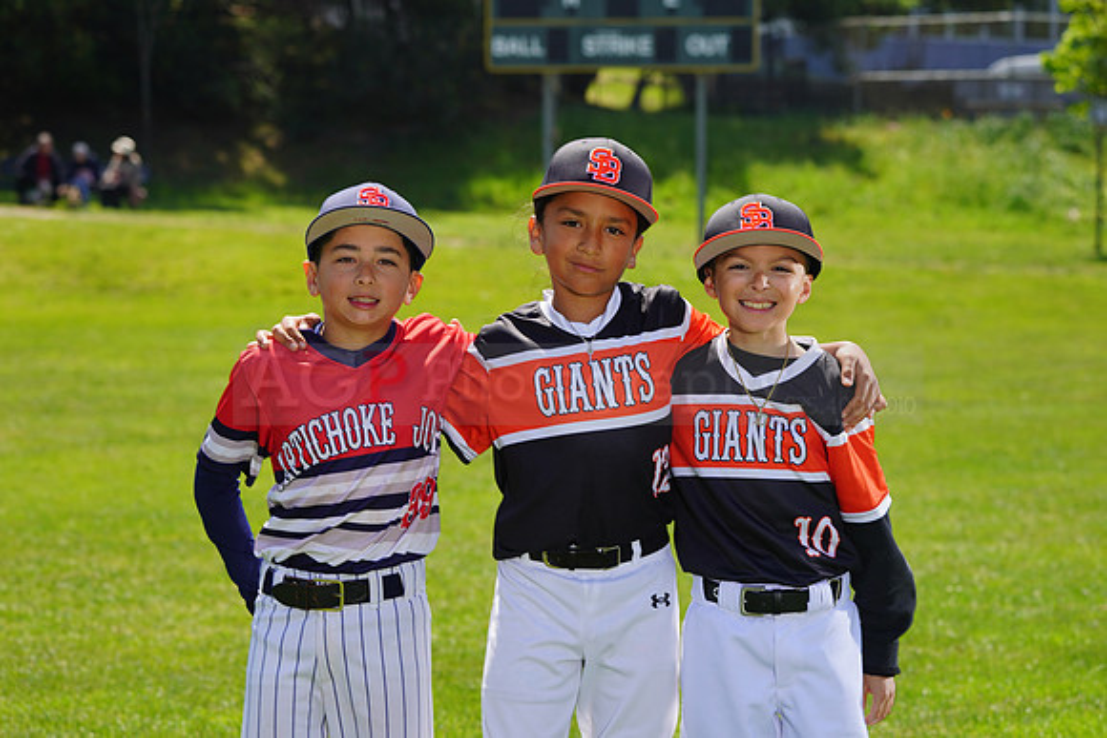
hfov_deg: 15.2
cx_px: 554
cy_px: 369
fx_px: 4152
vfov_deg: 10.2
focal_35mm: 135
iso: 100
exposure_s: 1/250
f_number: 8
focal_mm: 135
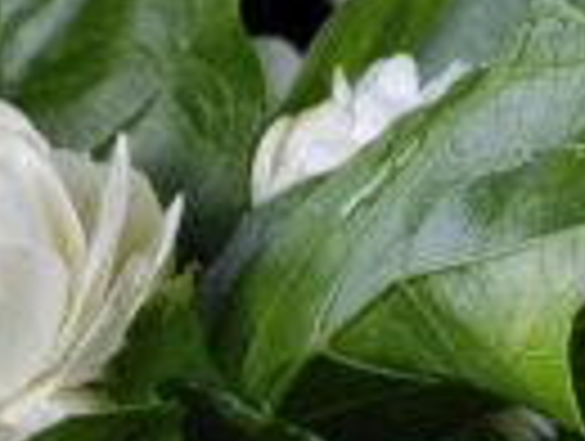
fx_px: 6891
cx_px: -256
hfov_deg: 4.8
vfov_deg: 3.7
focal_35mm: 407
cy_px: 621
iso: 100
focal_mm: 60
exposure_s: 1/320
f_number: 14
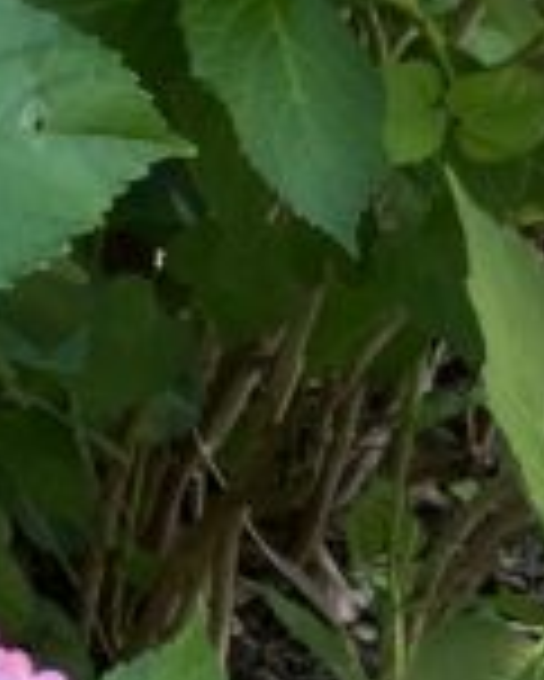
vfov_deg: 9.9
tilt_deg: -11.1
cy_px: -509
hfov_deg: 8.4
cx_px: 274
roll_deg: -0.1
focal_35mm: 185
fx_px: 3719
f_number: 1.8
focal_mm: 3.99
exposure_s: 1/121
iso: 40
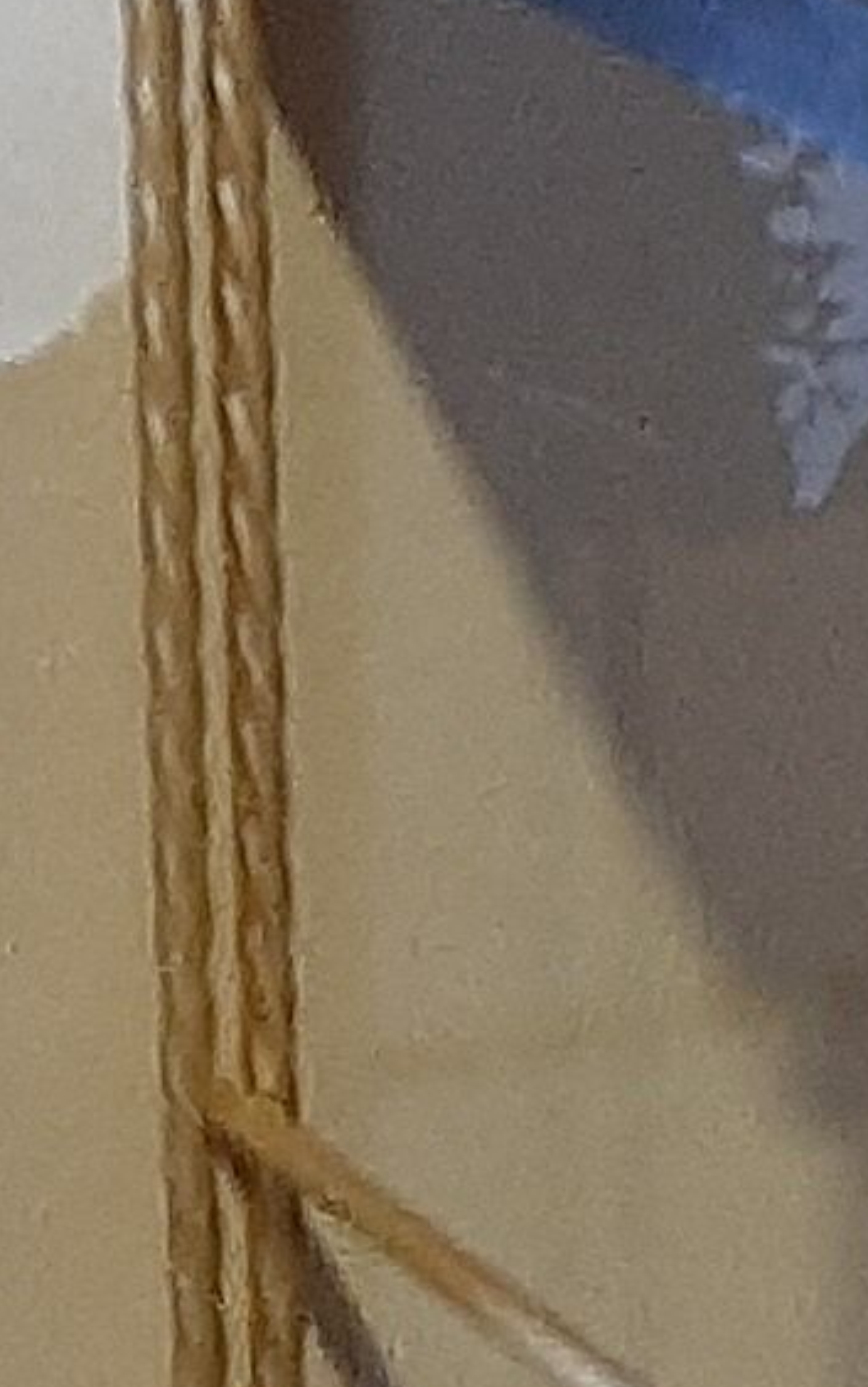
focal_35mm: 197
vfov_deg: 10.3
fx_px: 7449
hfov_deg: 6.1
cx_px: 2769
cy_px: -740
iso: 250
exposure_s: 1/25
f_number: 1.7
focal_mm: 3.93
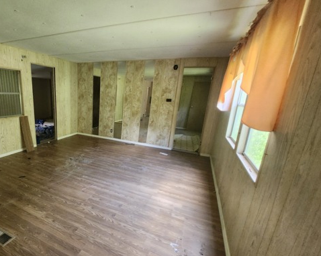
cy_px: 139
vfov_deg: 76.8
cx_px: 110
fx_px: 161
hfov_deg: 86.9
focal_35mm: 17
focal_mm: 1.7
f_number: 2.2
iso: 320
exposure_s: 1/60
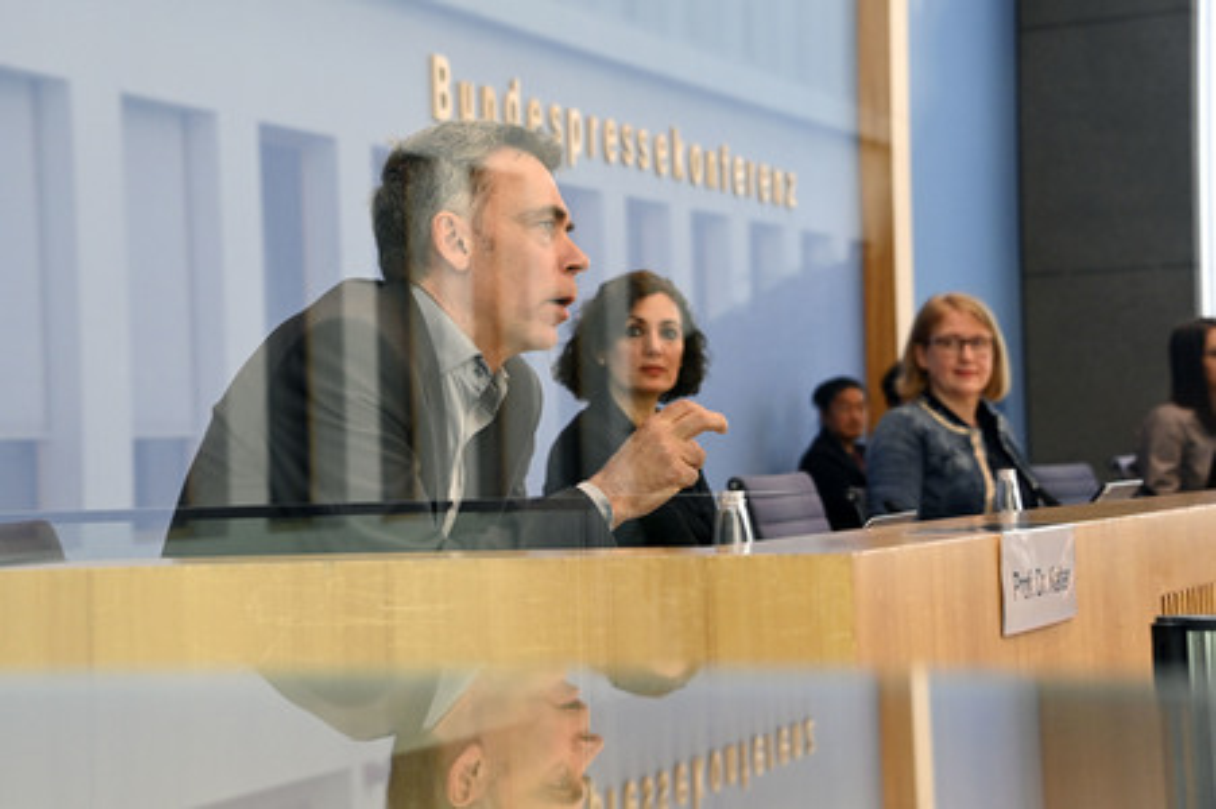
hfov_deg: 26.0
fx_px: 2633
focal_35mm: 78
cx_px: 608
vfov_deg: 17.5
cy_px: 404
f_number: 6.3
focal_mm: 78
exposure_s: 1/800
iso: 5000
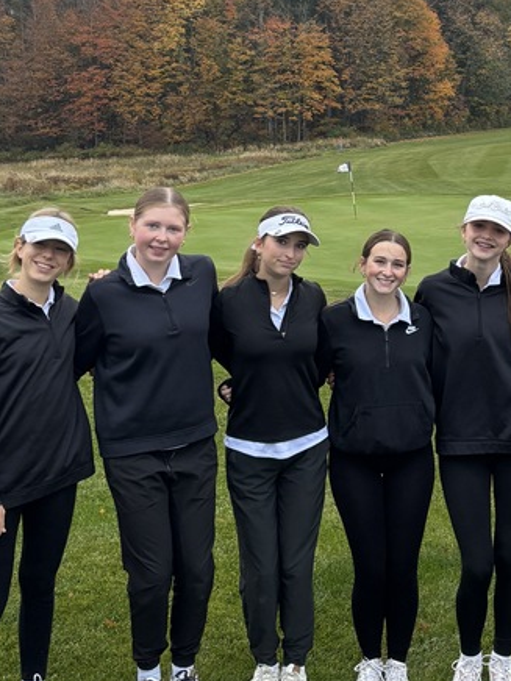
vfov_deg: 31.1
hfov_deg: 23.7
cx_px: 398
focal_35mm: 61
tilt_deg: -5.6
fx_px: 1201
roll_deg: +0.4
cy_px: 173
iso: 125
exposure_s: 1/121
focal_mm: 5.96
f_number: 1.6
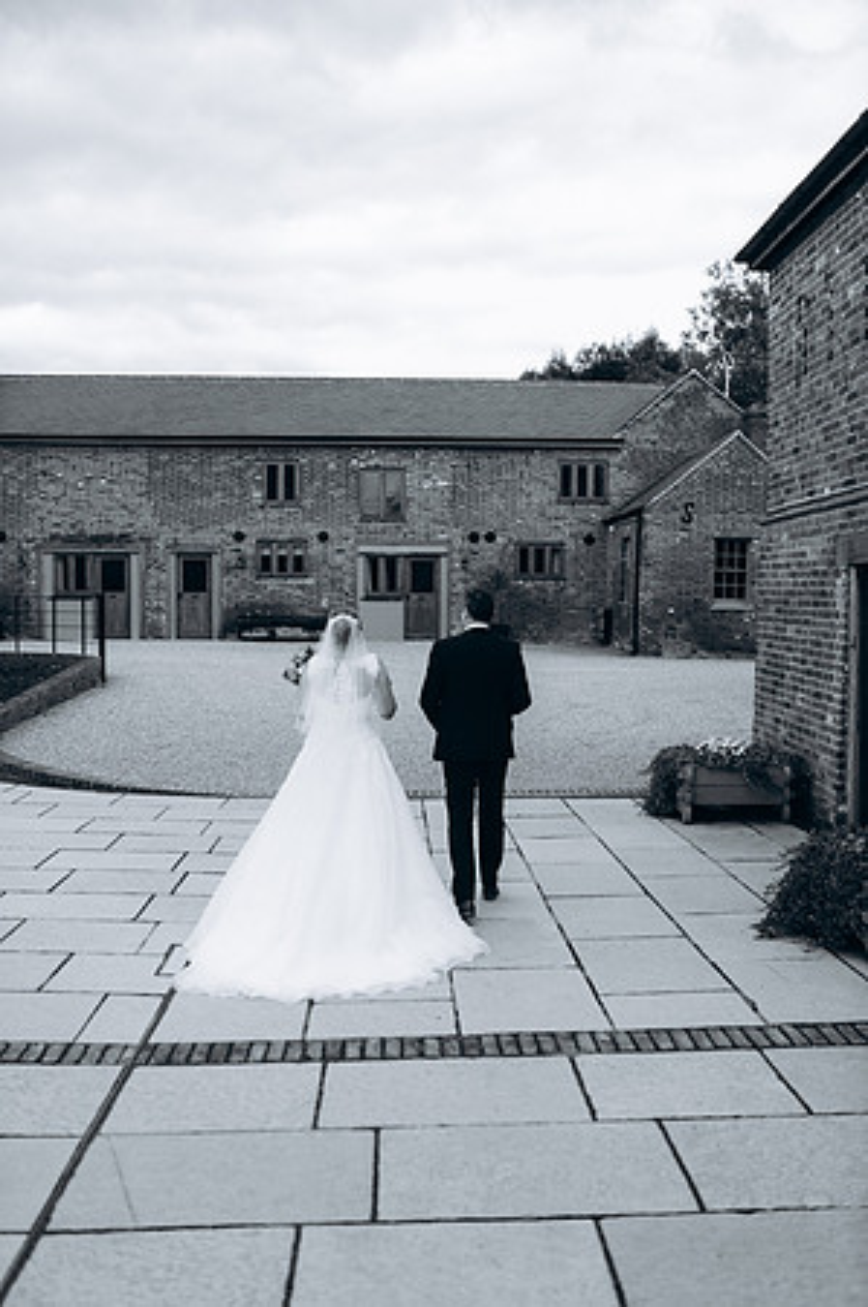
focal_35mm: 35
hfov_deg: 37.8
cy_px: 654
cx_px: 434
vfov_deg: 54.5
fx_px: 1269
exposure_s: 1/200
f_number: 2.5
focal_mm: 35
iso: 100
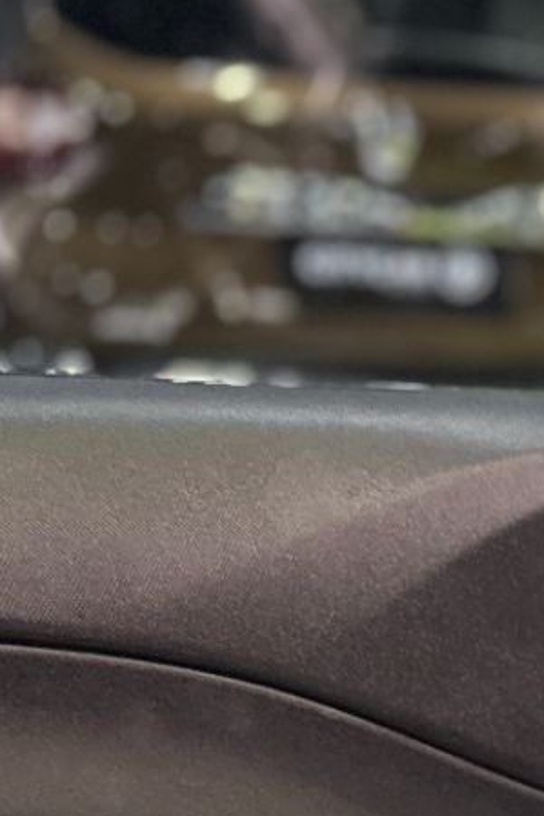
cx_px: 1716
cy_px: 1293
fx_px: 2423
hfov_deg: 9.5
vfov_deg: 16.9
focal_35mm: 107
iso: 500
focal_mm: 6.86
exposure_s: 1/41
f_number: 1.78
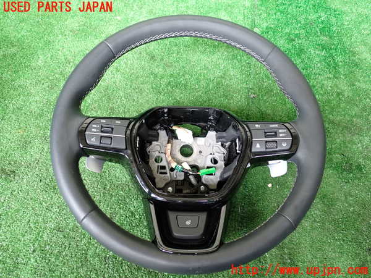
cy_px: 139
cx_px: 186
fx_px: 322
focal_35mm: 30
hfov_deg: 60.0
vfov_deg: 46.8
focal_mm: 5.4
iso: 200
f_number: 2.3
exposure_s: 1/30
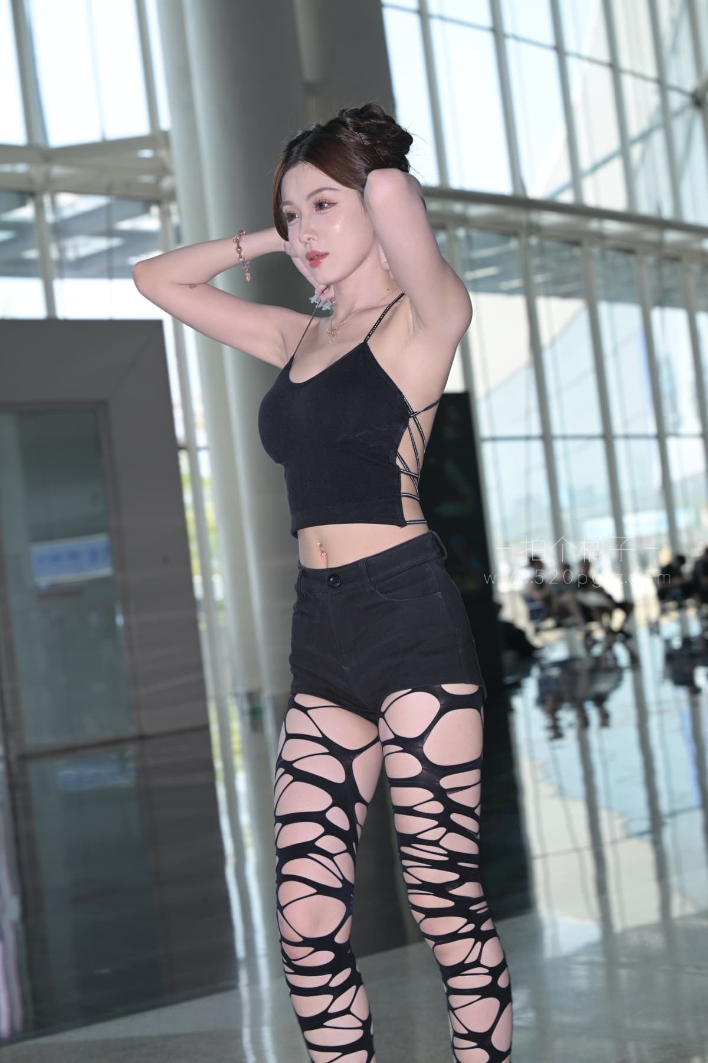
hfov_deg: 19.5
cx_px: 354
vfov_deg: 28.8
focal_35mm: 70
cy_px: 532
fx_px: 2065
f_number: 5
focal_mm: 70
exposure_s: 1/200
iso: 200
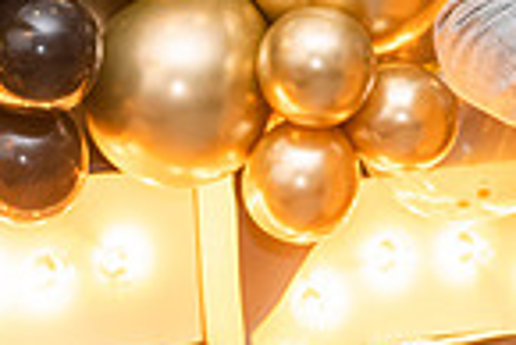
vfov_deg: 5.6
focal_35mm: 246
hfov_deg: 8.2
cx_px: 825
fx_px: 3529
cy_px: -155
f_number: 4
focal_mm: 58
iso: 1000
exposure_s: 1/125
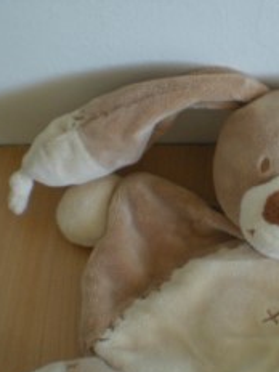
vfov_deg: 23.0
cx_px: 271
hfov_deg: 17.0
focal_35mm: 85
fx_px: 913
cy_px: 192
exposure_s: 1/58.7
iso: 200
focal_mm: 6.3
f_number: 3.1
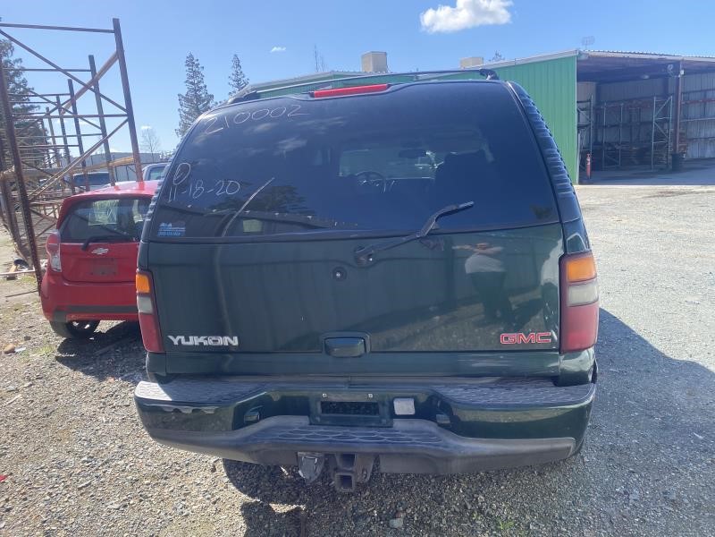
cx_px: 358
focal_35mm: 26
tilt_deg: -9.9
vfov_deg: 53.1
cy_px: 268
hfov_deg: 67.3
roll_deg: +5.1
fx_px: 537
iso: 32
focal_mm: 4.25
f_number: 1.8
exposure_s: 1/864
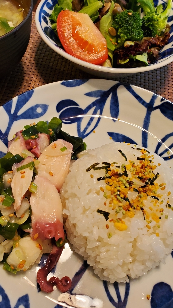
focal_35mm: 30
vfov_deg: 64.3
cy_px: 153
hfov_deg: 38.5
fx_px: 245
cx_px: 58
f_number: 2.4
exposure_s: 1/39
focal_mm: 4.3
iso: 250
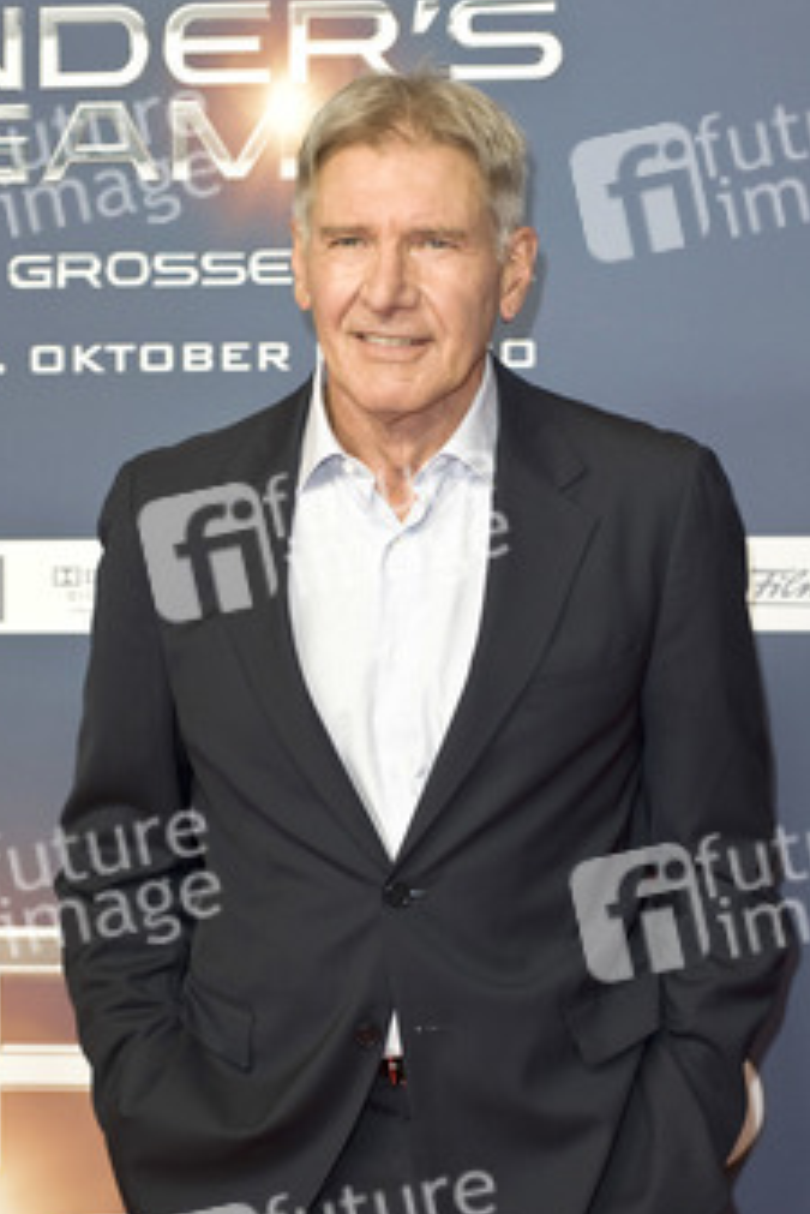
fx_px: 3203
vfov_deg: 21.4
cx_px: 430
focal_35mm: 95
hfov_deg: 14.4
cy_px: 717
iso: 1000
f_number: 5
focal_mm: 80
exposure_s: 1/200
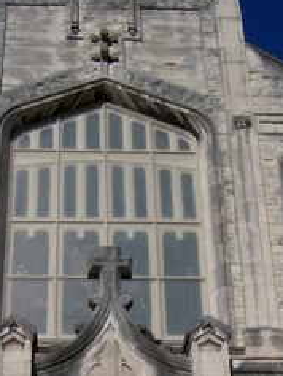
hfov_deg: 17.2
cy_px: 317
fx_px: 937
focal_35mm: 86
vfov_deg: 22.3
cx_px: 121
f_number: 5.1
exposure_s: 1/1126
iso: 80
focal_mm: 5.6
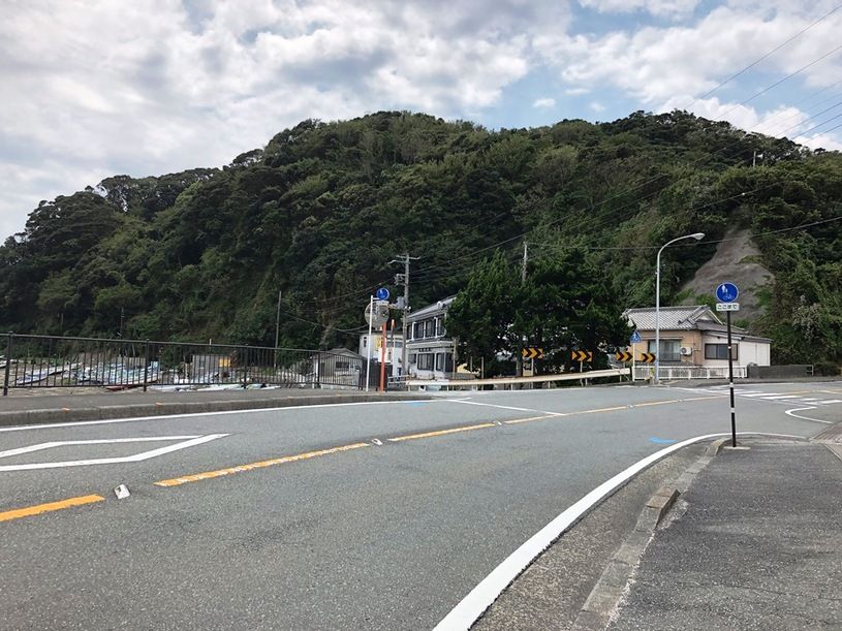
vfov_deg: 49.7
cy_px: 316
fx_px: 681
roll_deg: -1.6
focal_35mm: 28
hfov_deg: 63.5
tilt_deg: +5.8
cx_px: 421
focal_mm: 3.99
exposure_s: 1/2000
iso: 20
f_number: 1.8
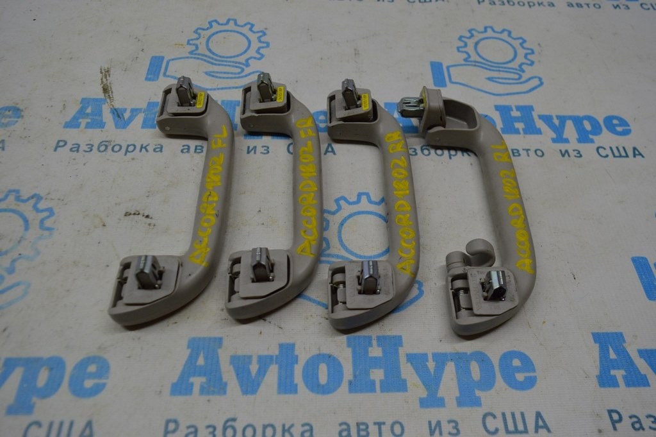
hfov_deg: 67.4
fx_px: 492
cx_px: 328
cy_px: 218
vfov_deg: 47.9
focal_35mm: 27
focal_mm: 18
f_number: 5.6
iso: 400
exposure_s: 1/100
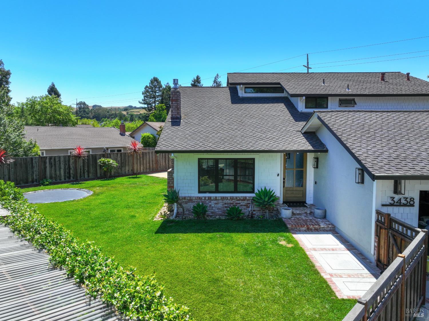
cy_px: 160
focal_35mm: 24
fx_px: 297
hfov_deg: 71.6
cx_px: 214
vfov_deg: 56.8
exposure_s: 1/240
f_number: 8
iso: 100
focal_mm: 12.29
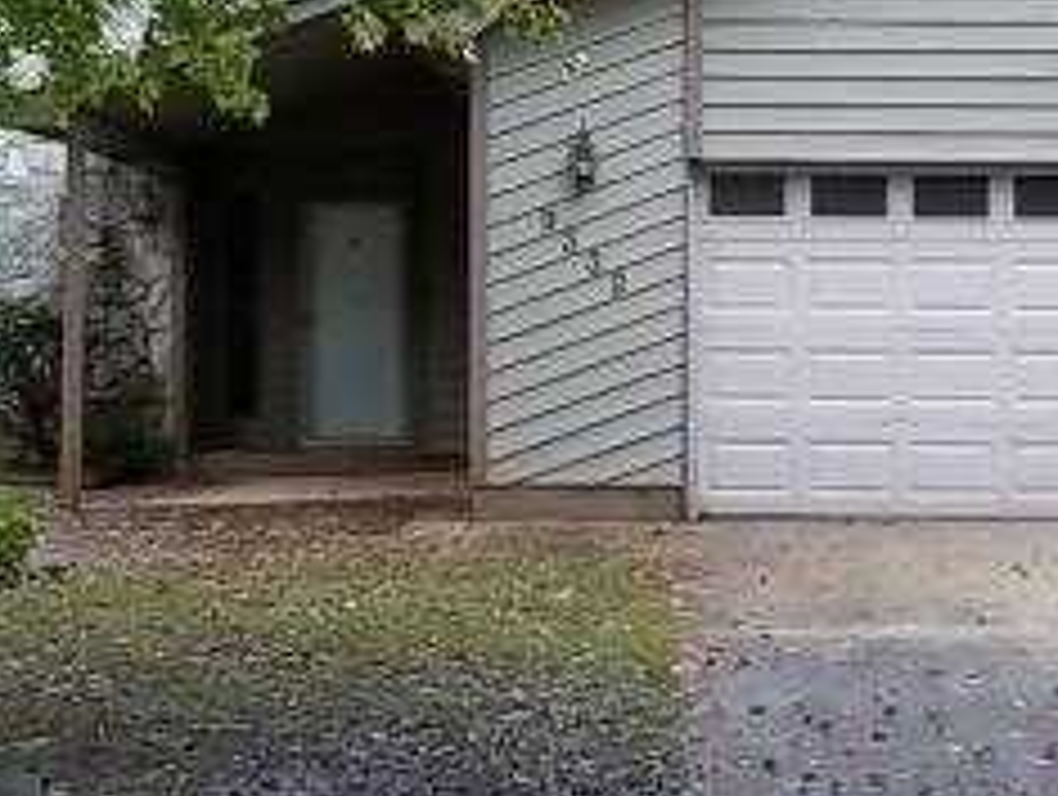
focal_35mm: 87
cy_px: 274
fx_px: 2663
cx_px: 558
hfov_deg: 22.5
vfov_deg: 17.0
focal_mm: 5.7
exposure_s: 1/60
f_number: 2.9
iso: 80
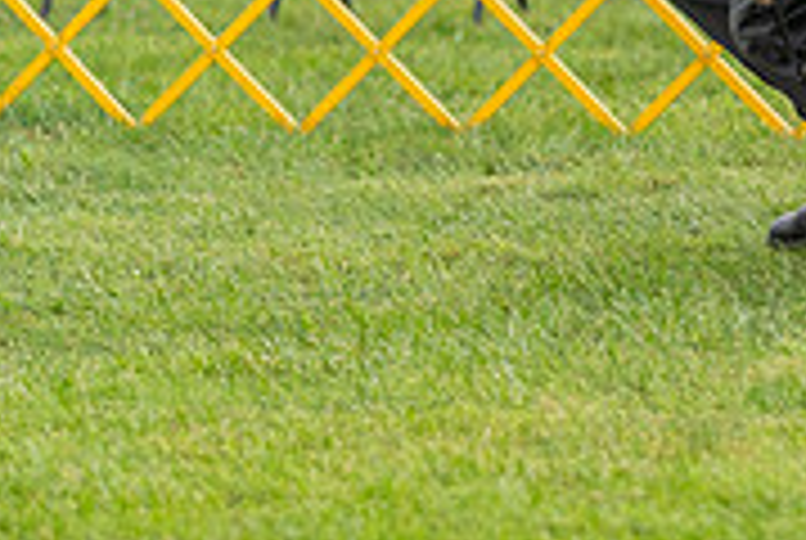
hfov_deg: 3.5
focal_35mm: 595
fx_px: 13343
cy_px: -277
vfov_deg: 2.3
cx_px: 684
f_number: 3.2
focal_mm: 184
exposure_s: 1/1000
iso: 1000
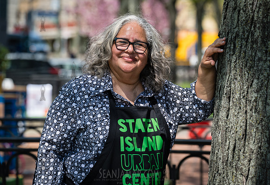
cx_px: 130
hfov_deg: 16.6
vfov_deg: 11.4
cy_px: 93
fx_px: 924
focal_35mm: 122
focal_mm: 119
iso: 100
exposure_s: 1/500
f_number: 4
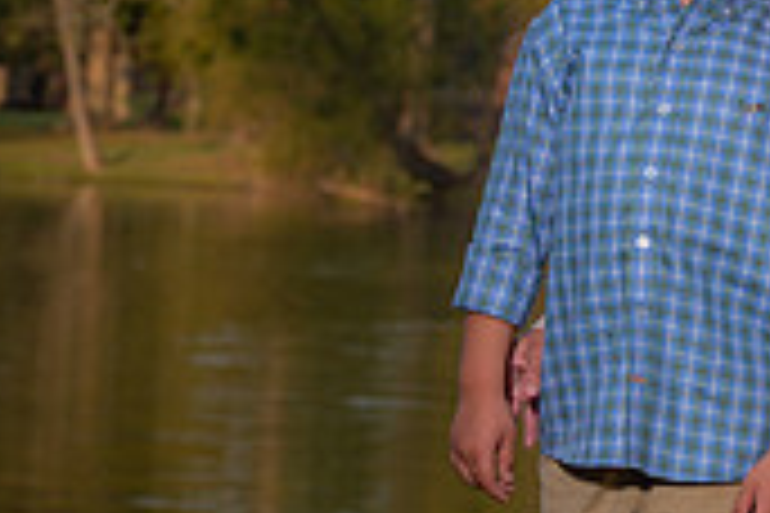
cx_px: 1018
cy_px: 202
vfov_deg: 3.9
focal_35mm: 356
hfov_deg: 5.7
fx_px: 7614
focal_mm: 105
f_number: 8
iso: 400
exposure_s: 1/160
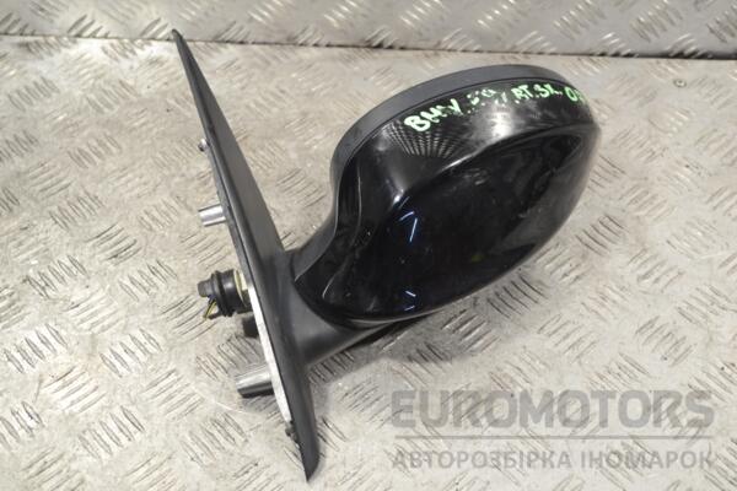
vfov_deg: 25.1
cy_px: 246
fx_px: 1105
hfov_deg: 36.9
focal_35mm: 54
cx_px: 368
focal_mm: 36
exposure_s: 1/30
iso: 220
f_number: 5
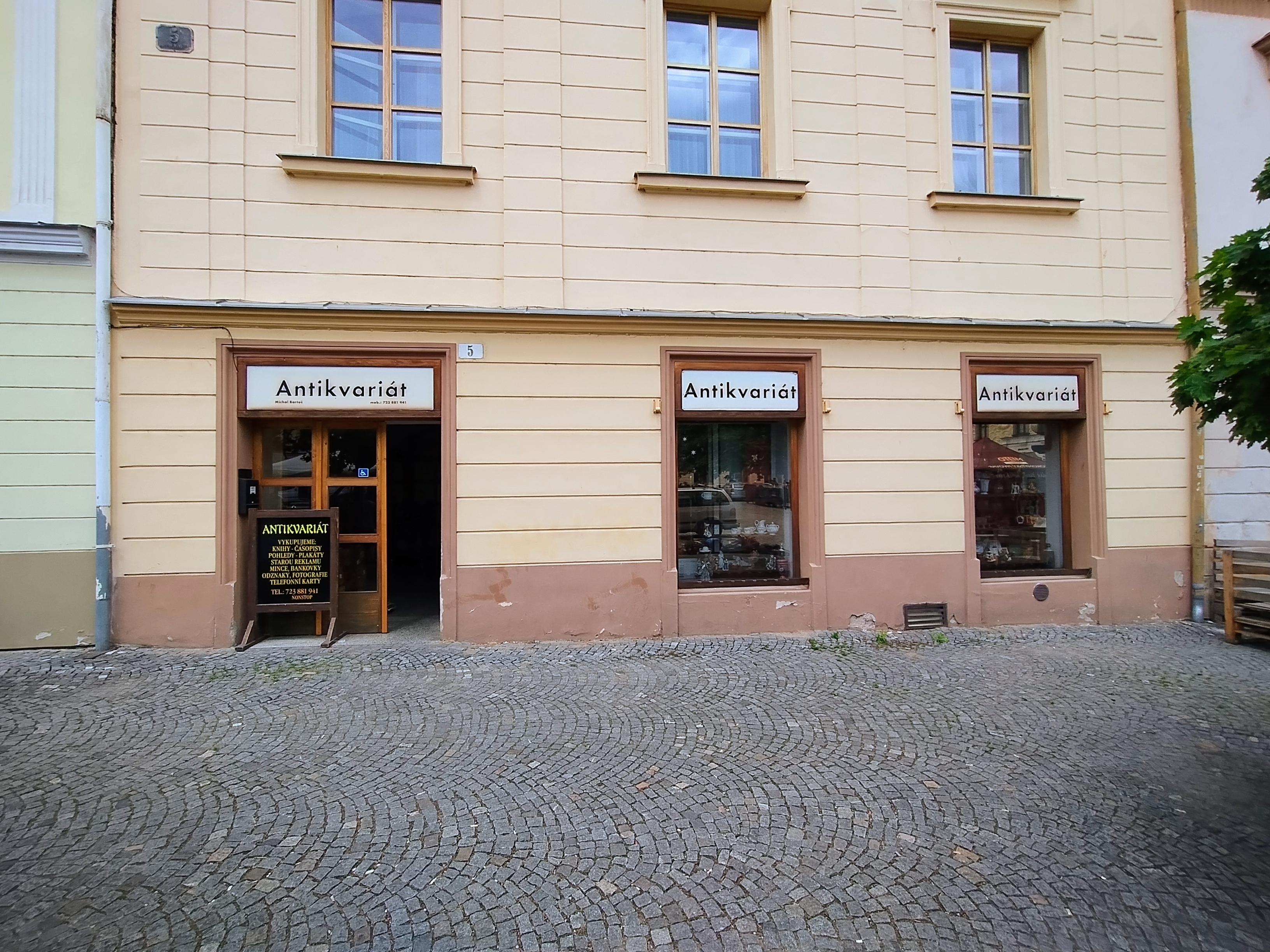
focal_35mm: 16
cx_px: 635
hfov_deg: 94.5
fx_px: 587
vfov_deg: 78.1
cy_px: 476
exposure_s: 1/954
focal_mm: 1.66
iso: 100
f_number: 2.2
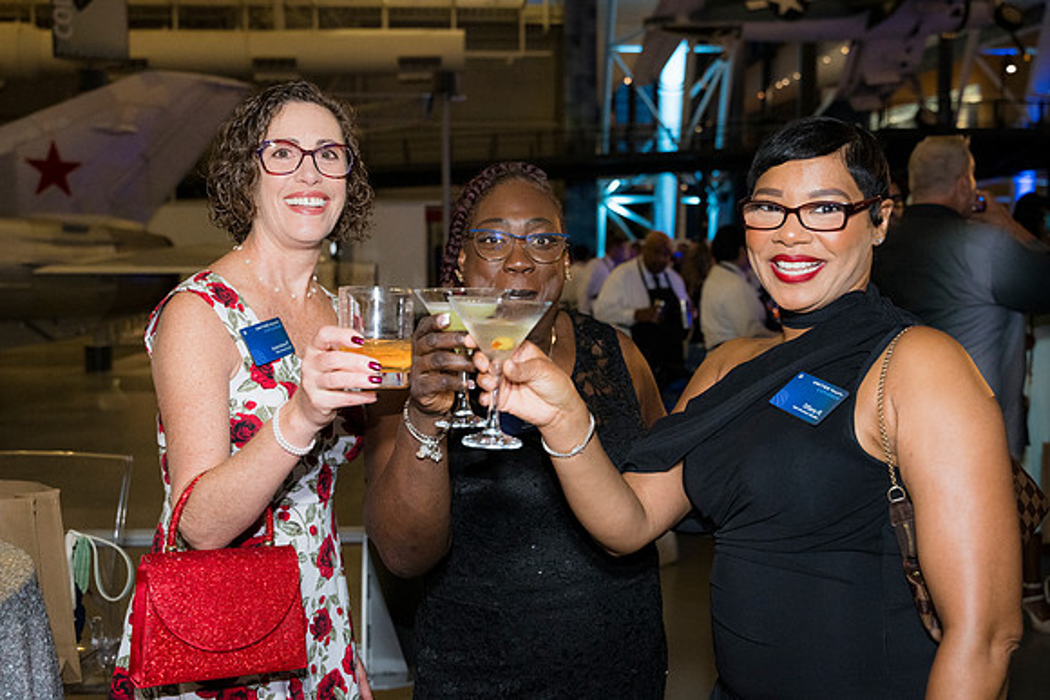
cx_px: 525
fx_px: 1079
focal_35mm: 37
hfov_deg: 51.9
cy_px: 350
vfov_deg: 36.0
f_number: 4
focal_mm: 37
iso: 3200
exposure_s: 1/160
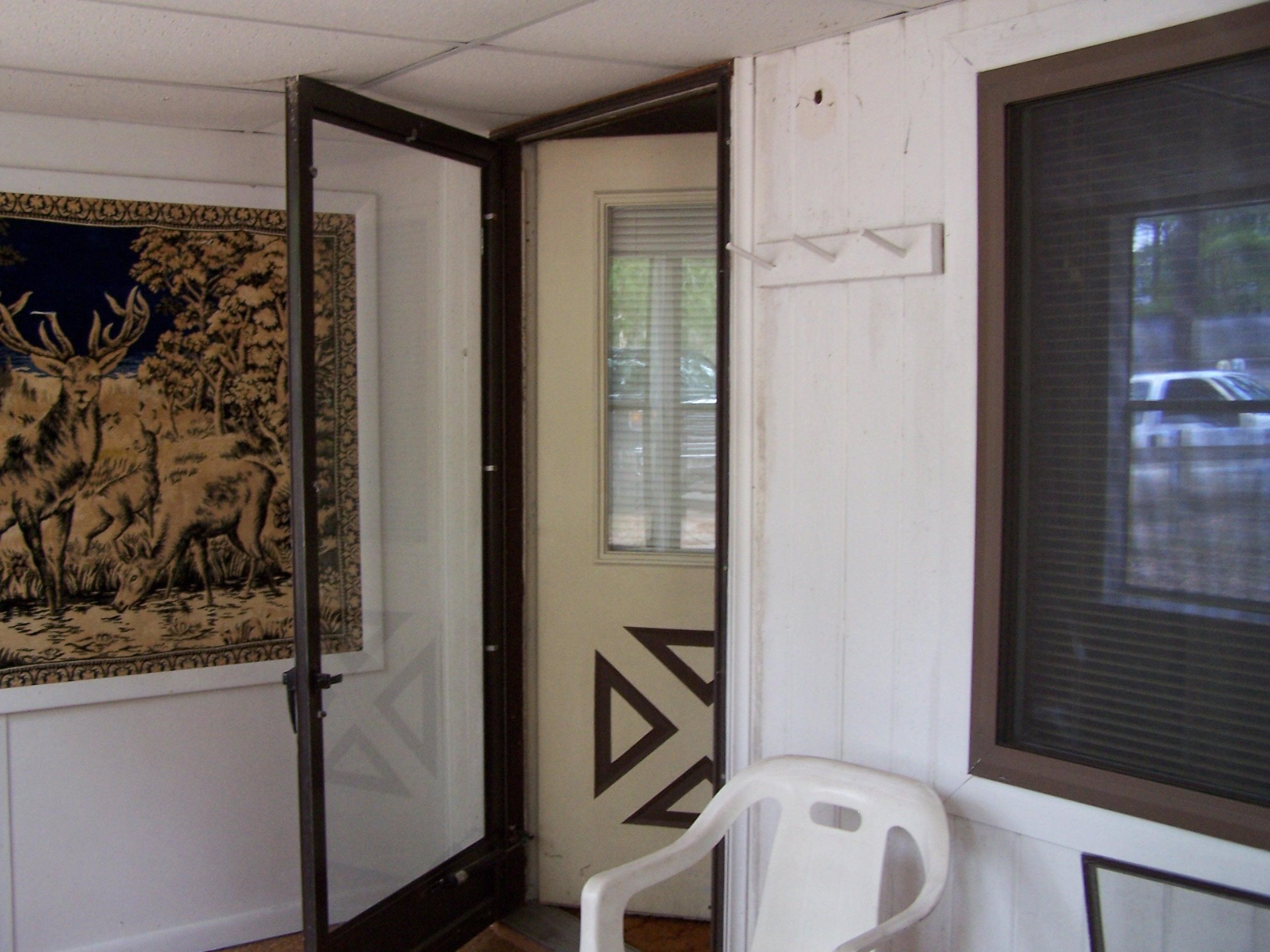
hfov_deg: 49.0
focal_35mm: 38
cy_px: 476
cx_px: 635
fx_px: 1394
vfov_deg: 37.7
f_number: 2.8
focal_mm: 6.3
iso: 140
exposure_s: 1/20
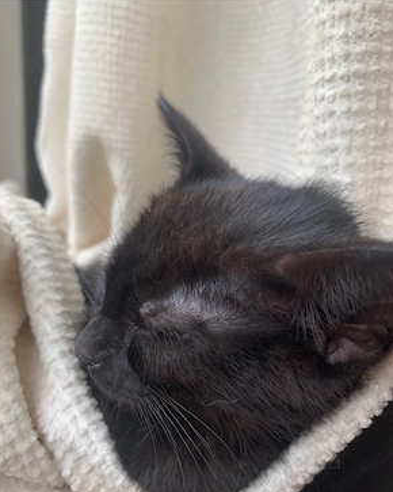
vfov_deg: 62.1
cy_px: 268
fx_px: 407
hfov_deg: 51.5
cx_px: 191
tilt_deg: -15.9
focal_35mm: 28
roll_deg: -3.6
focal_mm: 4.25
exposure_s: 1/121
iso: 40
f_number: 1.8
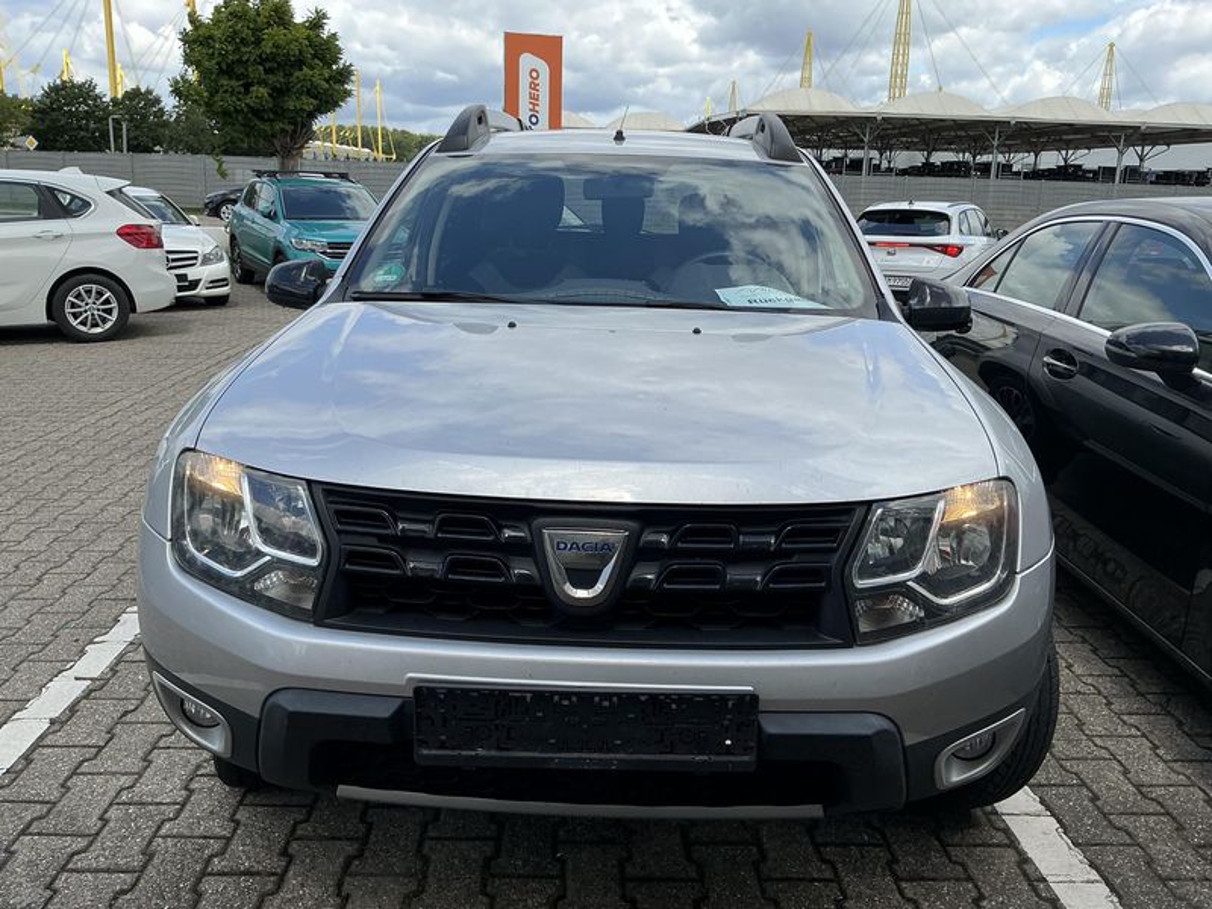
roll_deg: -3.3
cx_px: 606
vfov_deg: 49.7
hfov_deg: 63.4
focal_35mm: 28
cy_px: 454
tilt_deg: -11.6
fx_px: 980
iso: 25
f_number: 1.8
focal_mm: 3
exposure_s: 1/1250
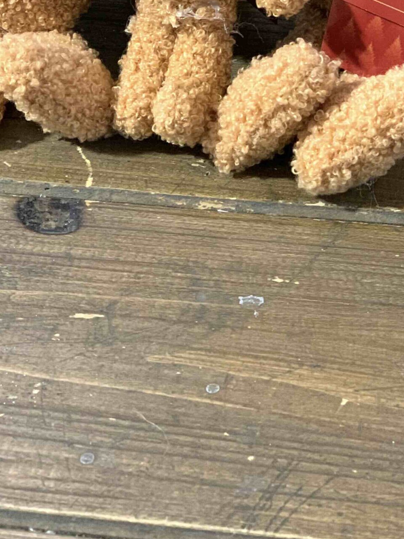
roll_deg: +2.0
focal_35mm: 104
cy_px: 39
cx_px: 249
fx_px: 1618
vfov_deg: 18.5
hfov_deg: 14.2
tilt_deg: -32.4
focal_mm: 6
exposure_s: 1/50
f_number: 2.4
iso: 320
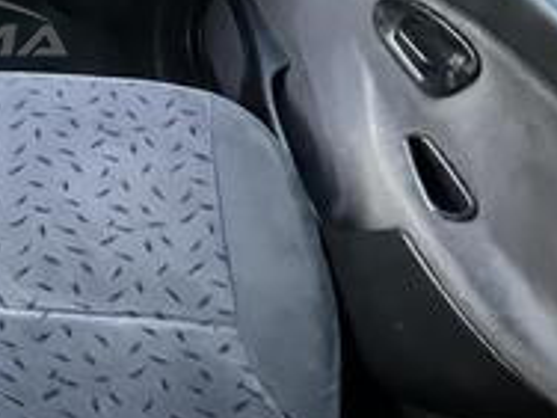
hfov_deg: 31.0
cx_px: -196
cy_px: -4
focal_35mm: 45
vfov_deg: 29.9
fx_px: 724
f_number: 1.8
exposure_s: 1/15
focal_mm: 1.57
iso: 2500
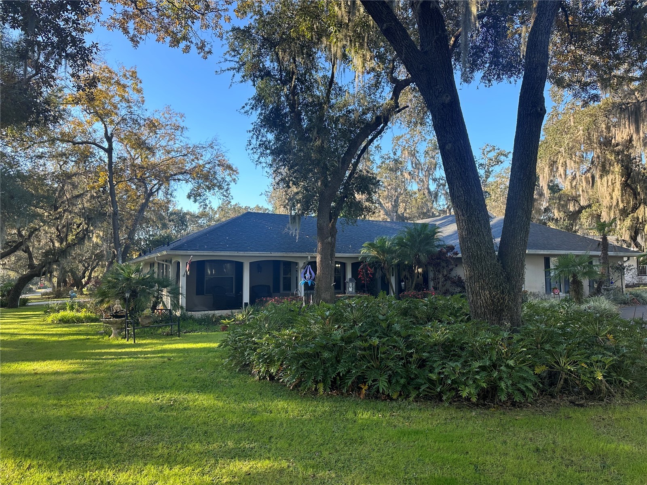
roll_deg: -0.1
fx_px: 449
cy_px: 242
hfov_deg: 71.6
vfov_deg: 56.8
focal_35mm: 24
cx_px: 324
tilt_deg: +4.1
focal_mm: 6.86
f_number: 1.78
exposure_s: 1/484
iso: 80
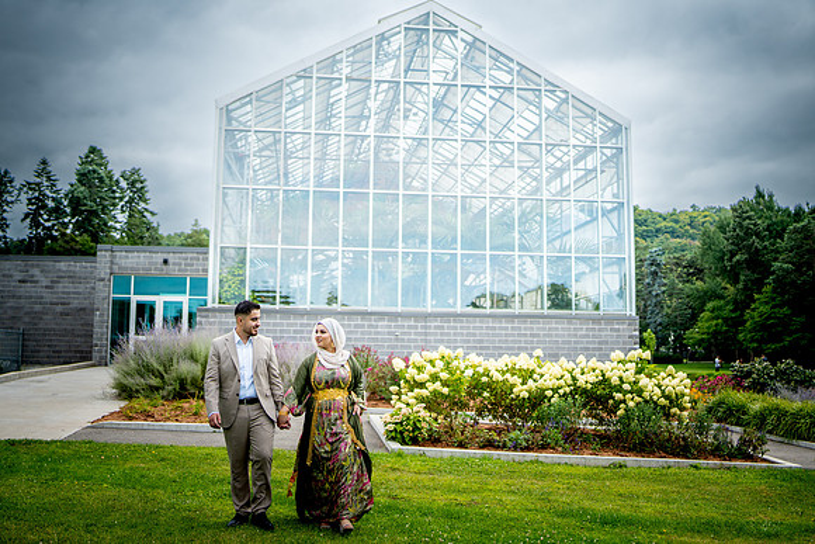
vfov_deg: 37.0
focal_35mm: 36
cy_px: 272
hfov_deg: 53.3
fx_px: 812
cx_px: 408
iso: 200
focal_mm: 35
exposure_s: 1/8000
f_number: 1.3
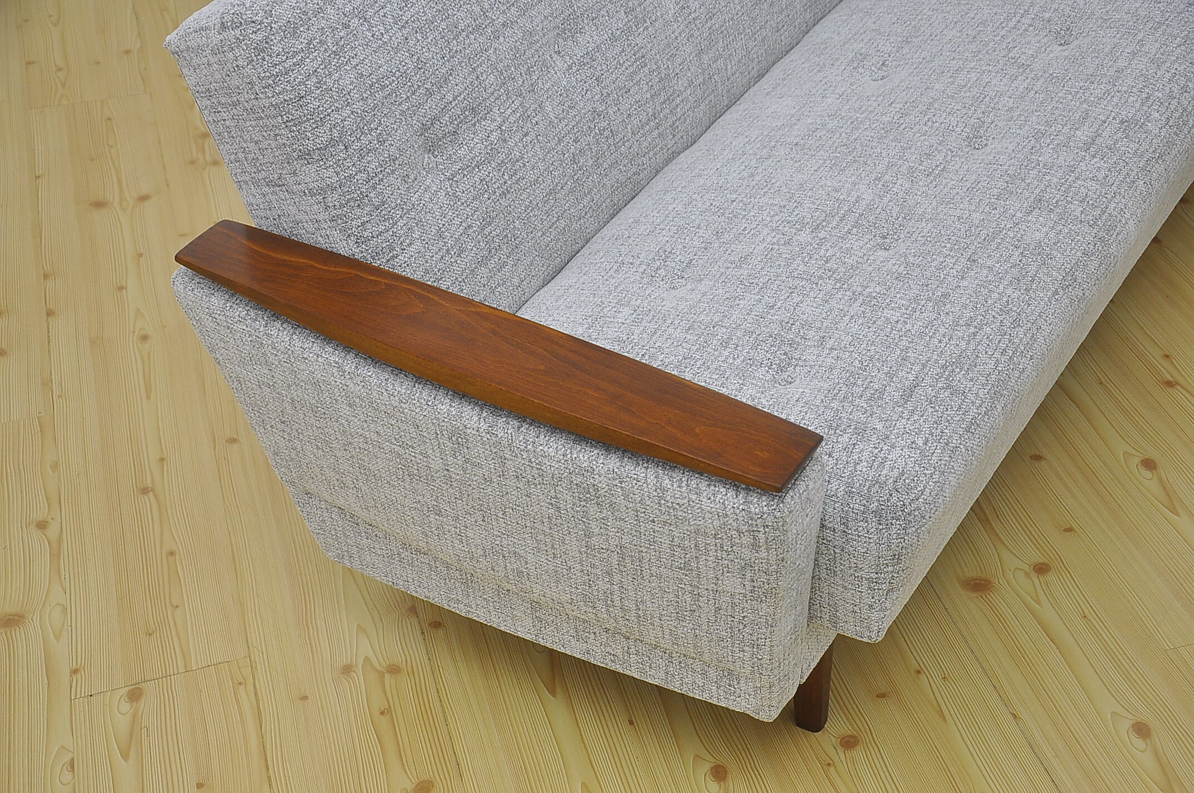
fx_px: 1739
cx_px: 597
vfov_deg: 25.7
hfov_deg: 37.9
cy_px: 396
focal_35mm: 52
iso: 400
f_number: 4.5
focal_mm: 35
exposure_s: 1/125
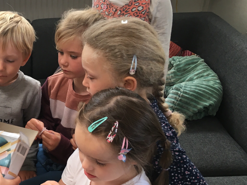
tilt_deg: -33.3
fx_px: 407
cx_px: 27
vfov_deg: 25.6
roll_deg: +2.0
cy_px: 111
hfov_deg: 32.2
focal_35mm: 57
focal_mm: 4.15
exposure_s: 1/33
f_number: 2.2
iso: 25
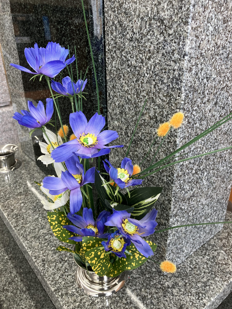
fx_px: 250
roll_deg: +1.4
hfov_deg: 49.7
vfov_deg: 63.4
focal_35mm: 28
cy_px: 154
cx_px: 116
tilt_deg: -25.5
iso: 80
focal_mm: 3.99
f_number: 1.8
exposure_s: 1/121
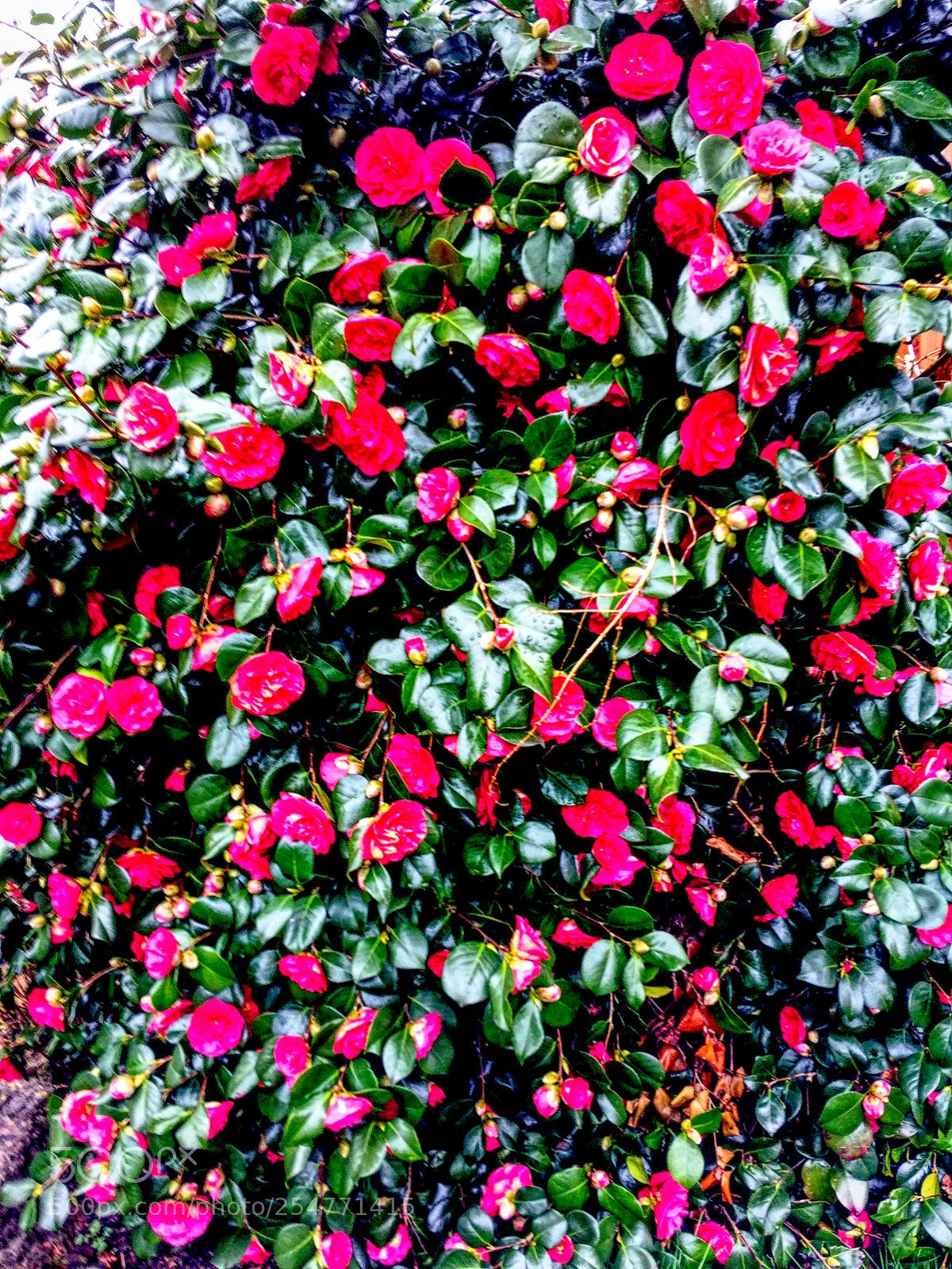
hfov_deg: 48.2
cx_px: 476
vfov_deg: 61.7
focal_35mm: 29
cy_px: 634
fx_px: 1063
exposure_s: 1/50
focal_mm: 4.2
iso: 32
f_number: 2.2
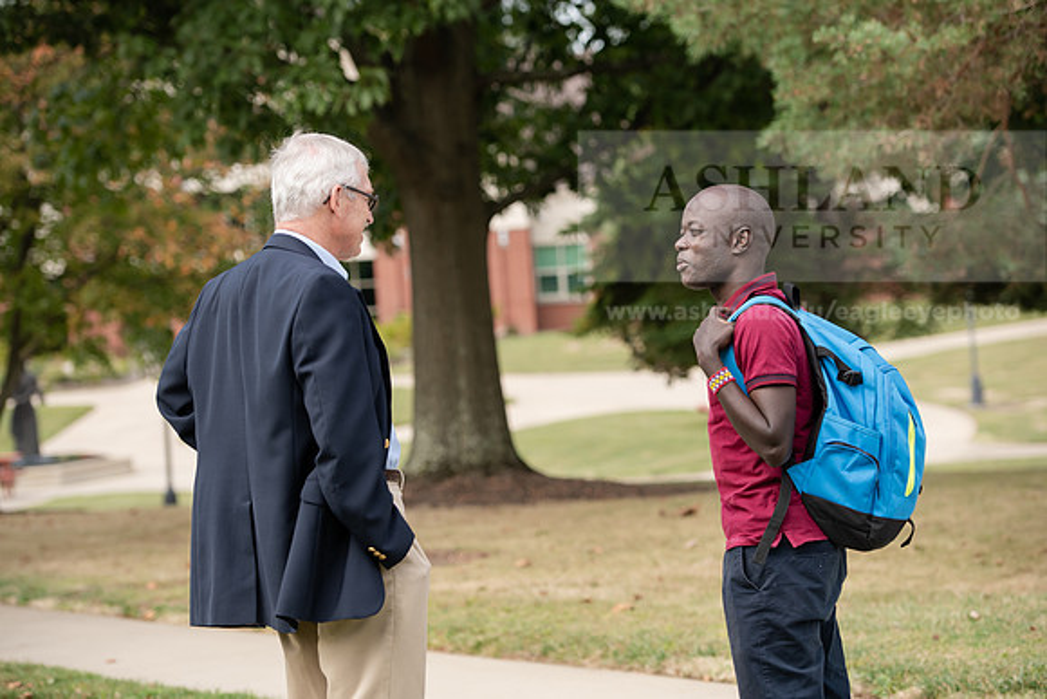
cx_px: 524
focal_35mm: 102
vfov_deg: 13.4
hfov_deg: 20.0
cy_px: 350
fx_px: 2967
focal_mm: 102
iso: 250
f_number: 4
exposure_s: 1/640
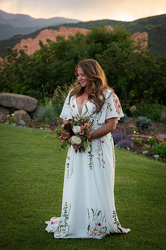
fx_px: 589
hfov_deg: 16.0
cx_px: 83
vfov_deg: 23.9
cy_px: 125
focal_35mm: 85
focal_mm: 85
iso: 800
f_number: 4
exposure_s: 1/160
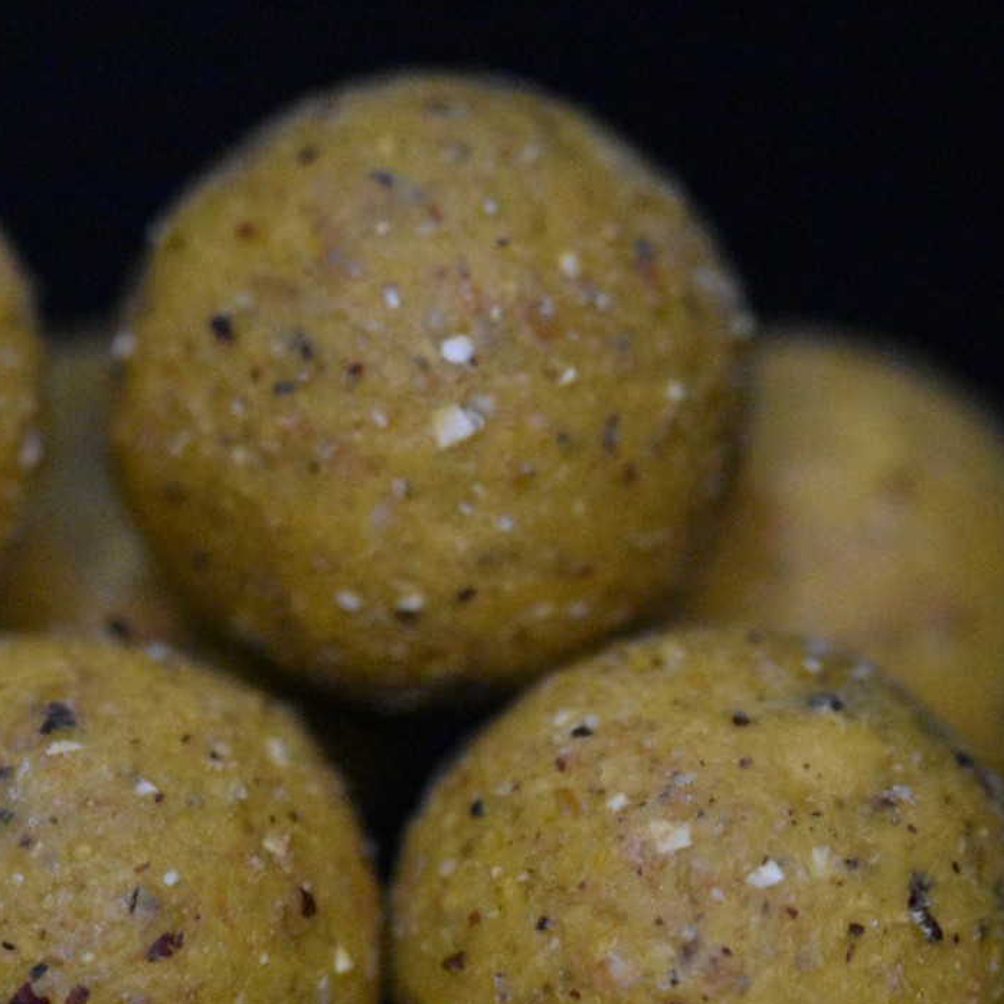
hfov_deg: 5.6
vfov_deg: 5.6
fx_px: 10205
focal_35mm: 311
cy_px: 706
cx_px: 66
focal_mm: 105
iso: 8000
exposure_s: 1/60
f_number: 4.5
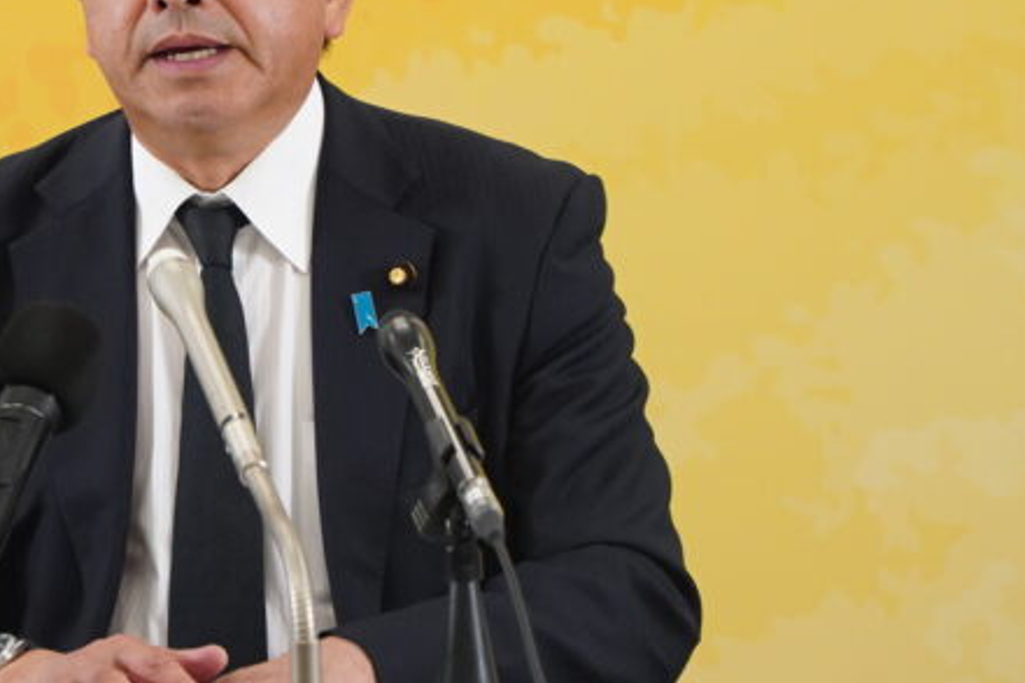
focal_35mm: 473
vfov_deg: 2.9
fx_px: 13462
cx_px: 217
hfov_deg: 4.4
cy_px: 179
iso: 3200
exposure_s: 1/320
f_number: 5.6
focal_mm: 181
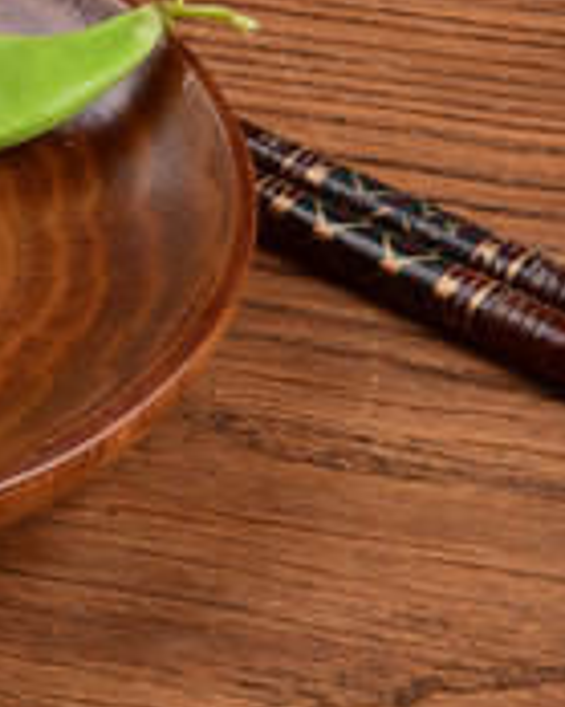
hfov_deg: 7.0
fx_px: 4561
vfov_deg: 8.8
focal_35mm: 218
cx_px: -282
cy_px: 98
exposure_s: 1/125
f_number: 20
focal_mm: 50
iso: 200
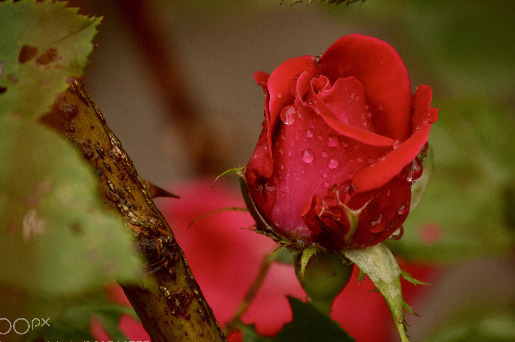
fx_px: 4831
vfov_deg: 4.1
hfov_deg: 6.1
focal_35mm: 338
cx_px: 250
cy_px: 181
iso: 400
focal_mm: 200
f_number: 5.6
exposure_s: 1/200
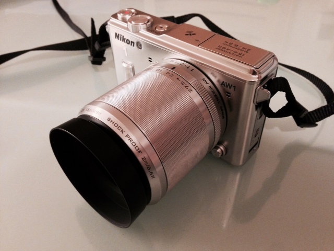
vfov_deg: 42.9
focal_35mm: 33
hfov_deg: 55.4
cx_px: 167
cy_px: 126
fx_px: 318
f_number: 2.4
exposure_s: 1/15
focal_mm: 4.12
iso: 640
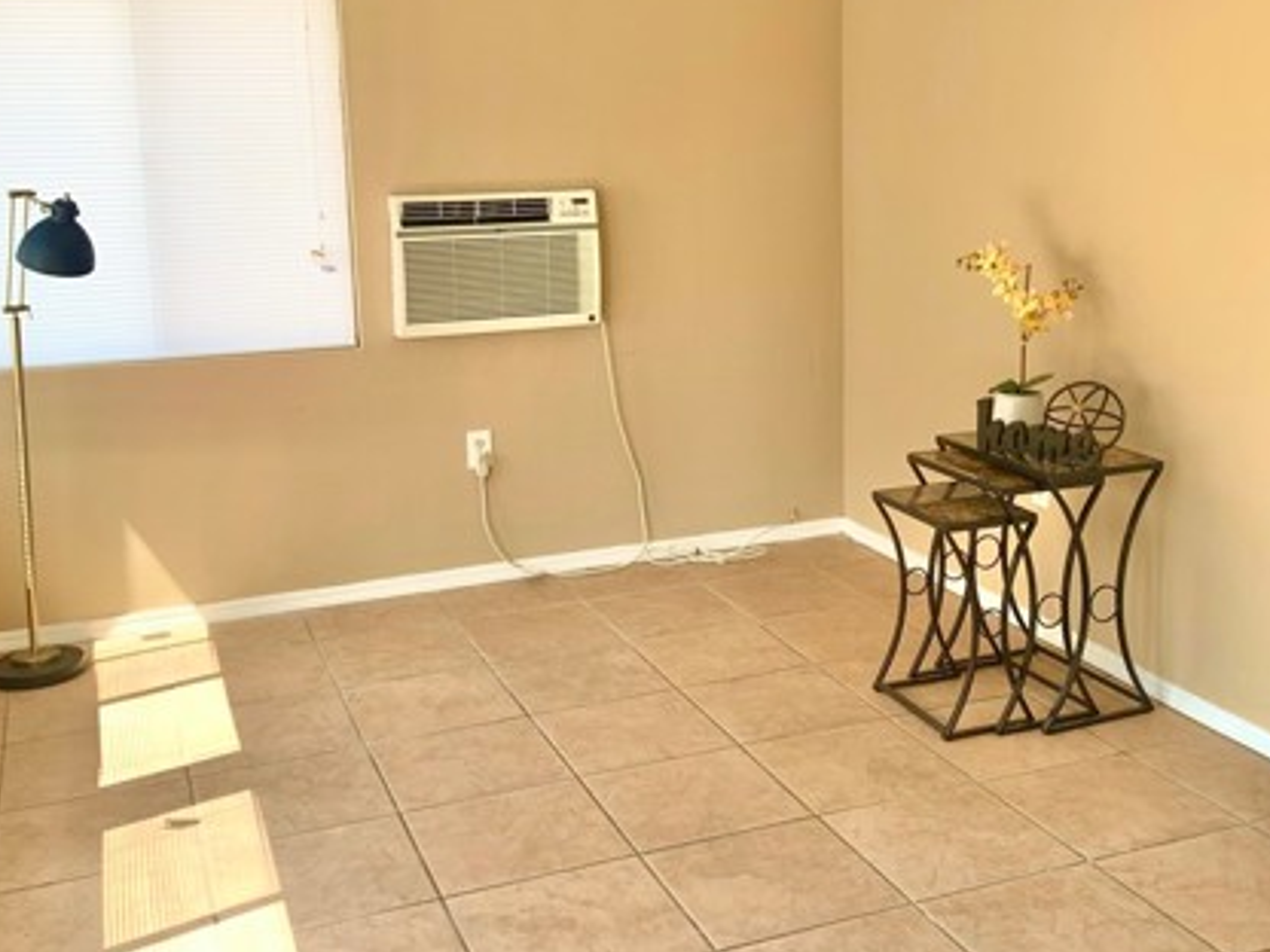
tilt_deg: -7.8
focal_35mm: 40
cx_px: 733
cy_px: 348
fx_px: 1468
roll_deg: +0.9
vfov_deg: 35.7
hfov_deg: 46.6
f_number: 1.8
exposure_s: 1/122
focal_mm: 4.25
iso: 25
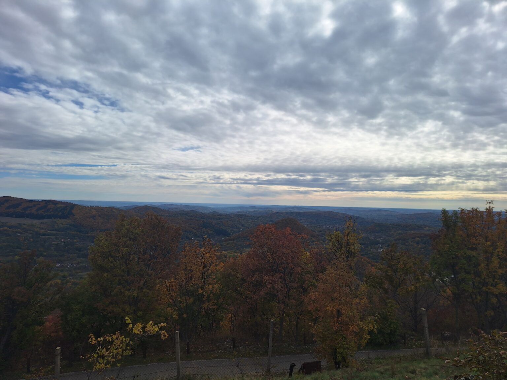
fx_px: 337
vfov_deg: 58.9
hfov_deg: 73.9
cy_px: 190
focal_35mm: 23
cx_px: 254
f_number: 1.8
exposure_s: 1/4255
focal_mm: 5.54
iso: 40
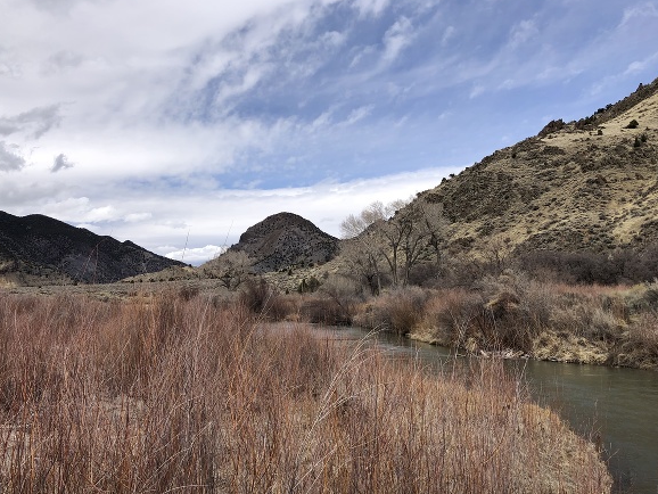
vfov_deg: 45.5
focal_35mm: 31
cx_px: 320
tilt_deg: +4.9
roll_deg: -0.2
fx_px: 590
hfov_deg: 58.3
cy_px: 261
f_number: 1.8
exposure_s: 1/2703
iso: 20
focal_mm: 3.99
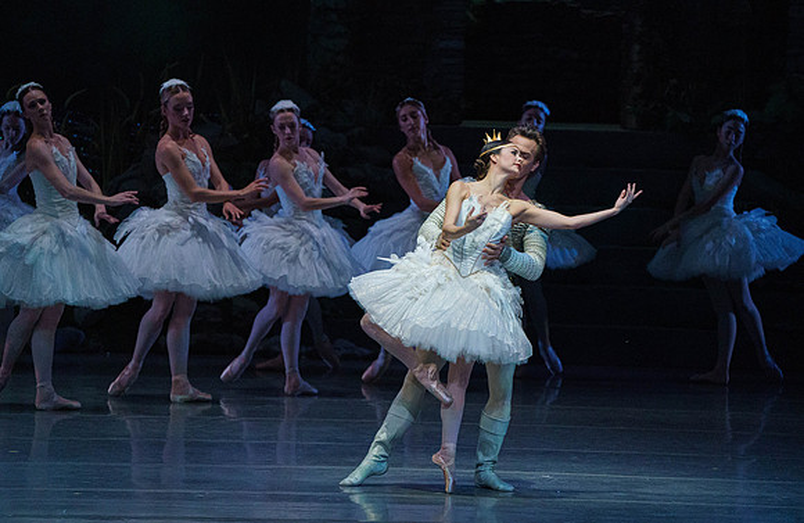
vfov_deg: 3.9
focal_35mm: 351
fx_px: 7774
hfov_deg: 5.9
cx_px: 413
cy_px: 275
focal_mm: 339
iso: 8000
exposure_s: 1/250
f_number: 5.6
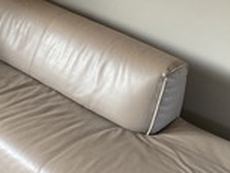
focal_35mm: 87
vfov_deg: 16.8
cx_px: -42
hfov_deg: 21.0
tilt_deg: -26.9
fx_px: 579
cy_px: 30
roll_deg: -5.1
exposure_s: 1/113
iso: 125
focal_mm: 4.25
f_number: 1.8
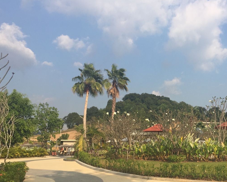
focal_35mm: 45
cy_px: 131
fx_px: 302
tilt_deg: +3.5
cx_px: 172
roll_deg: -1.4
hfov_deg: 40.0
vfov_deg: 32.9
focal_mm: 4.15
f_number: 2.2
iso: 32
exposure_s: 1/1980
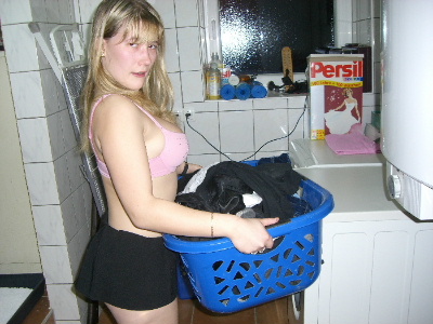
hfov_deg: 49.0
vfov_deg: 37.7
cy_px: 162
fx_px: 475
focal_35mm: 38
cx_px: 216
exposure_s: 1/60
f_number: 2.7
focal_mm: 6.2
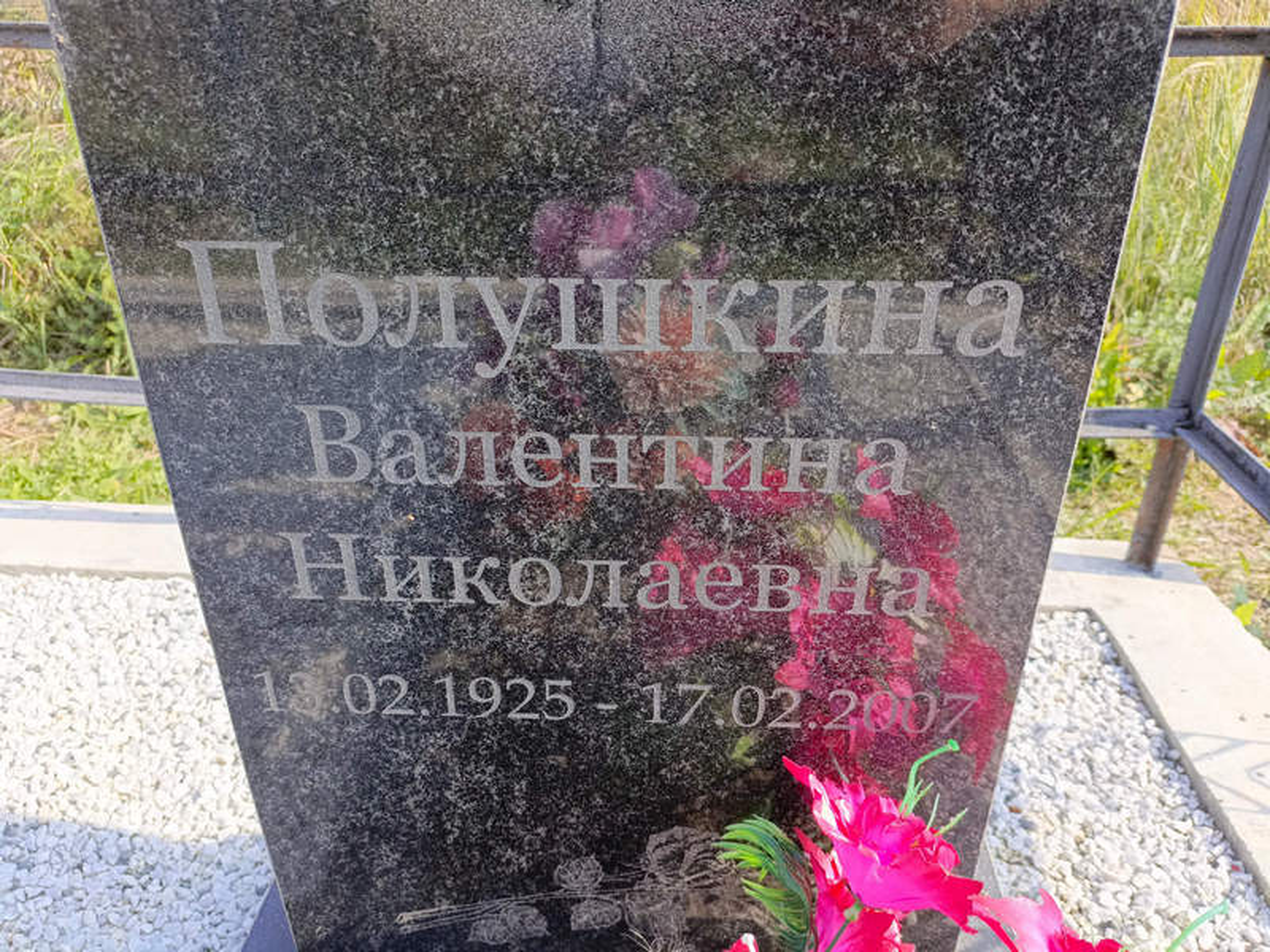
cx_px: 635
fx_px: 917
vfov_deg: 54.9
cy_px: 476
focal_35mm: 25
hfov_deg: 69.4
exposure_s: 1/273
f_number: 1.69
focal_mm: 4.76
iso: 106
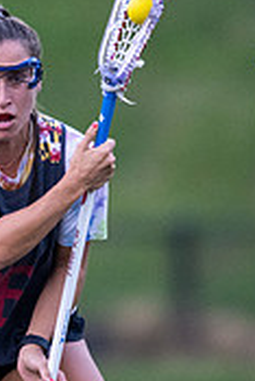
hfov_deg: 0.7
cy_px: 267
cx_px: -46
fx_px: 21323
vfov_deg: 1.0
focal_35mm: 2011
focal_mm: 400
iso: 2500
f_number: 2.8
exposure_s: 1/1000
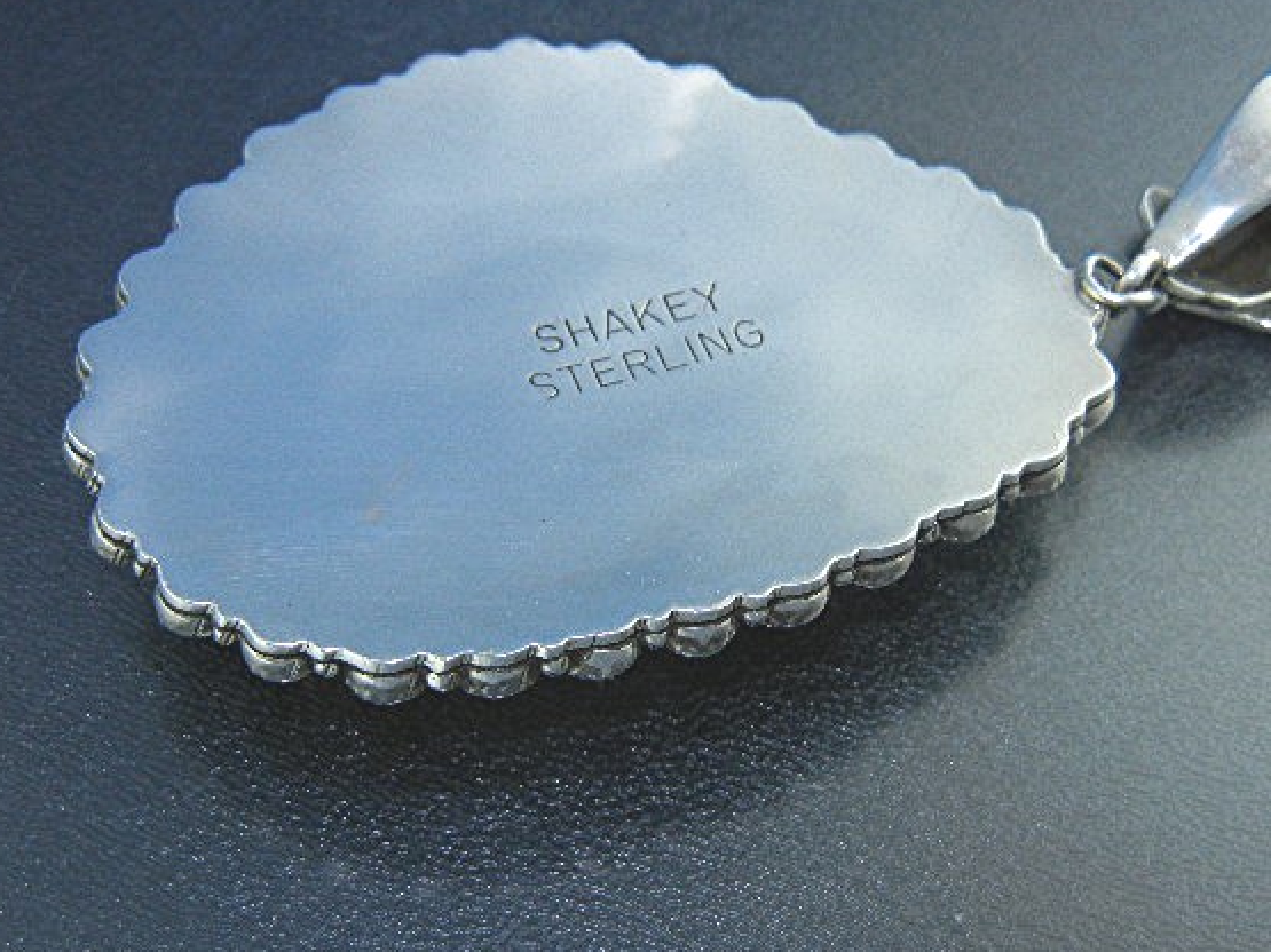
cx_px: 721
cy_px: 444
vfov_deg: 24.4
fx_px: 2203
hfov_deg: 32.1
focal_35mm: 60
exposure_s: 1/30.7
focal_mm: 9.3
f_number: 3.9
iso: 200
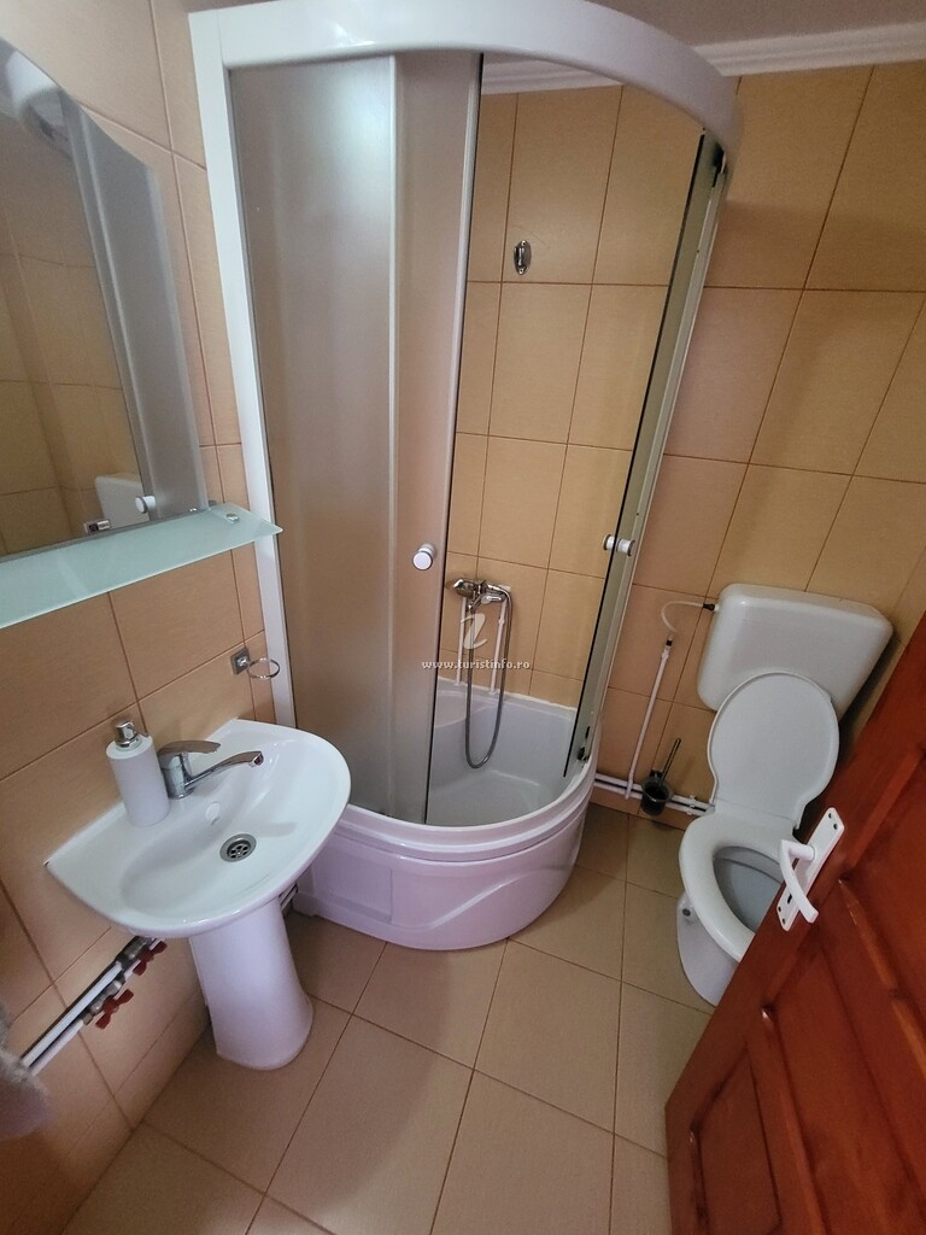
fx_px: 464
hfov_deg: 89.9
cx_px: 463
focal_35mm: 13
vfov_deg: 106.2
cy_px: 618
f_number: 2.2
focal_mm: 1.74
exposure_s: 1/25
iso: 800
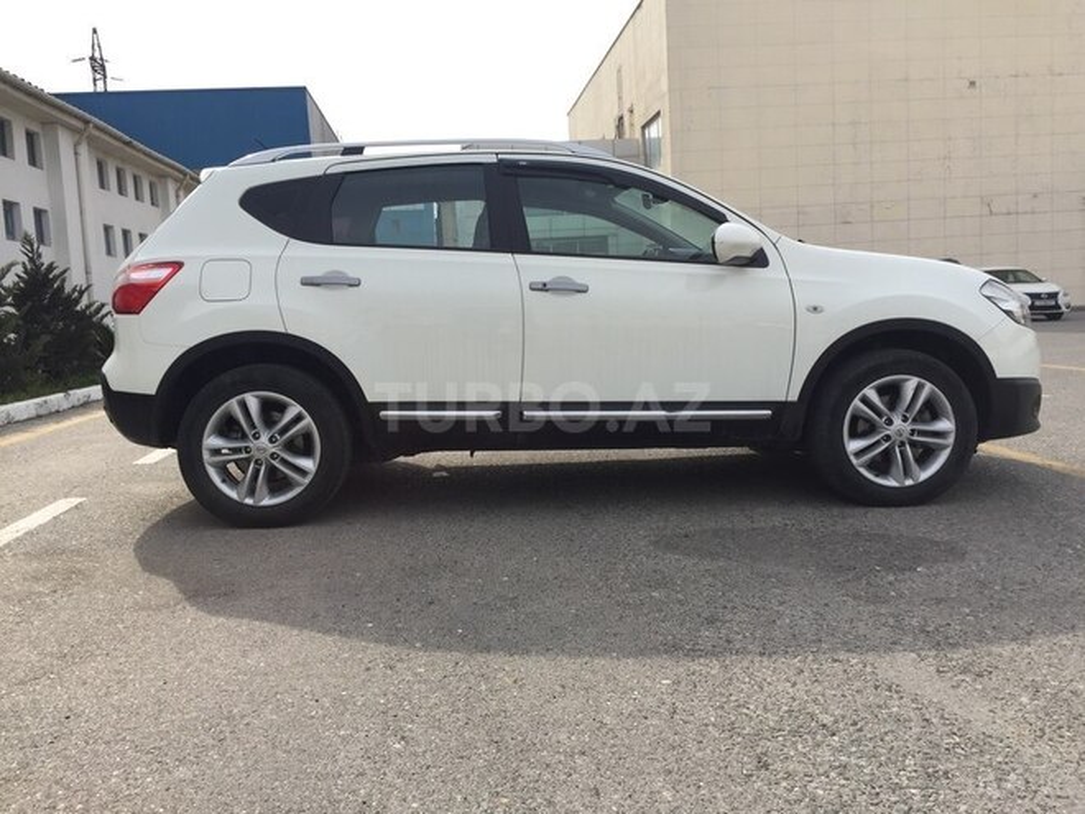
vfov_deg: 48.2
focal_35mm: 29
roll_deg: +2.4
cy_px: 407
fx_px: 909
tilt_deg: -4.3
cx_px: 542
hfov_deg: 61.7
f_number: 2.2
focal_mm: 4.15
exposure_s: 1/1364
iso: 32
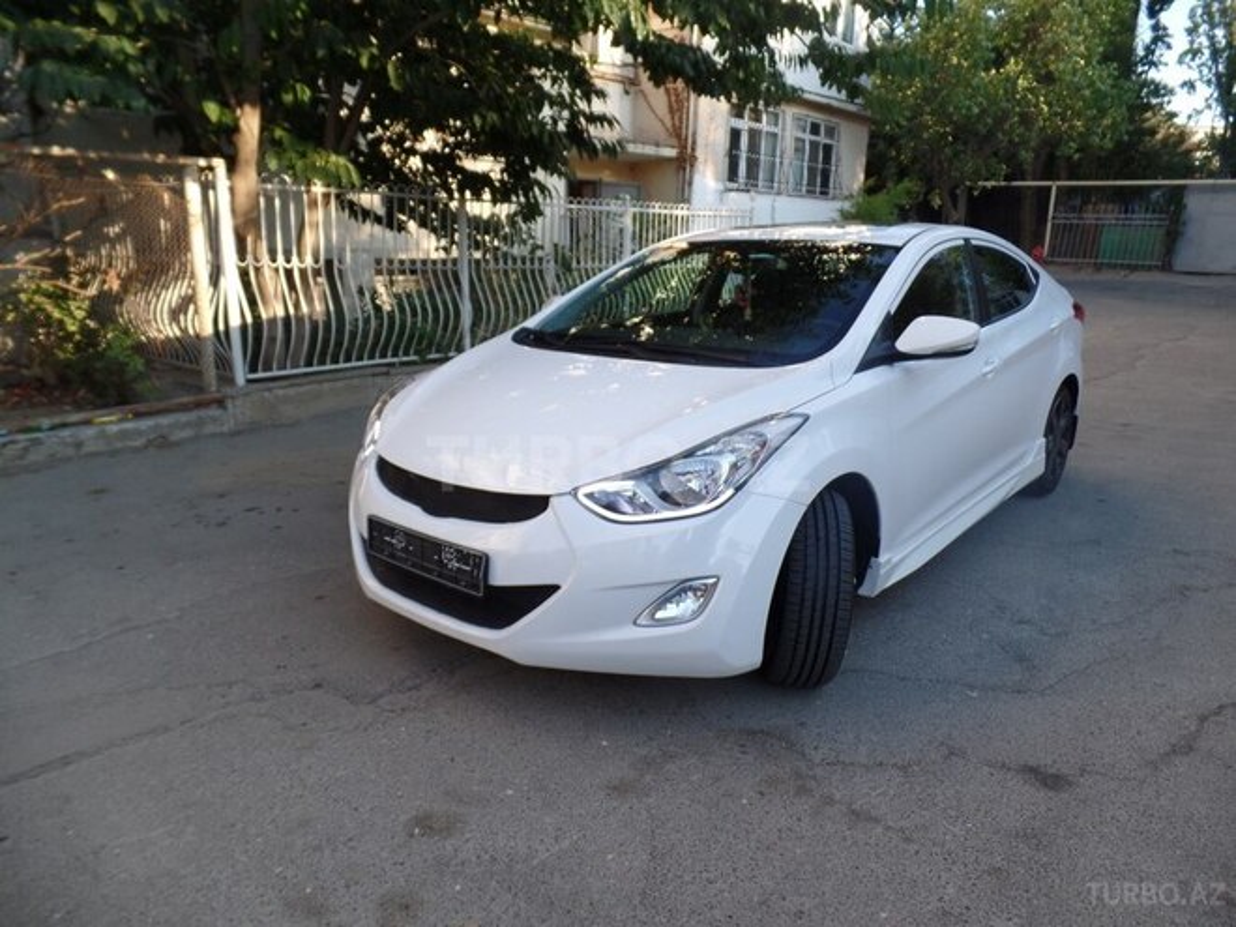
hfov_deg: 73.9
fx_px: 821
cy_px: 464
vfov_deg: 58.9
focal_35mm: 23
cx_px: 618
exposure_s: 1/180
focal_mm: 4.1
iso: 80
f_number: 2.8
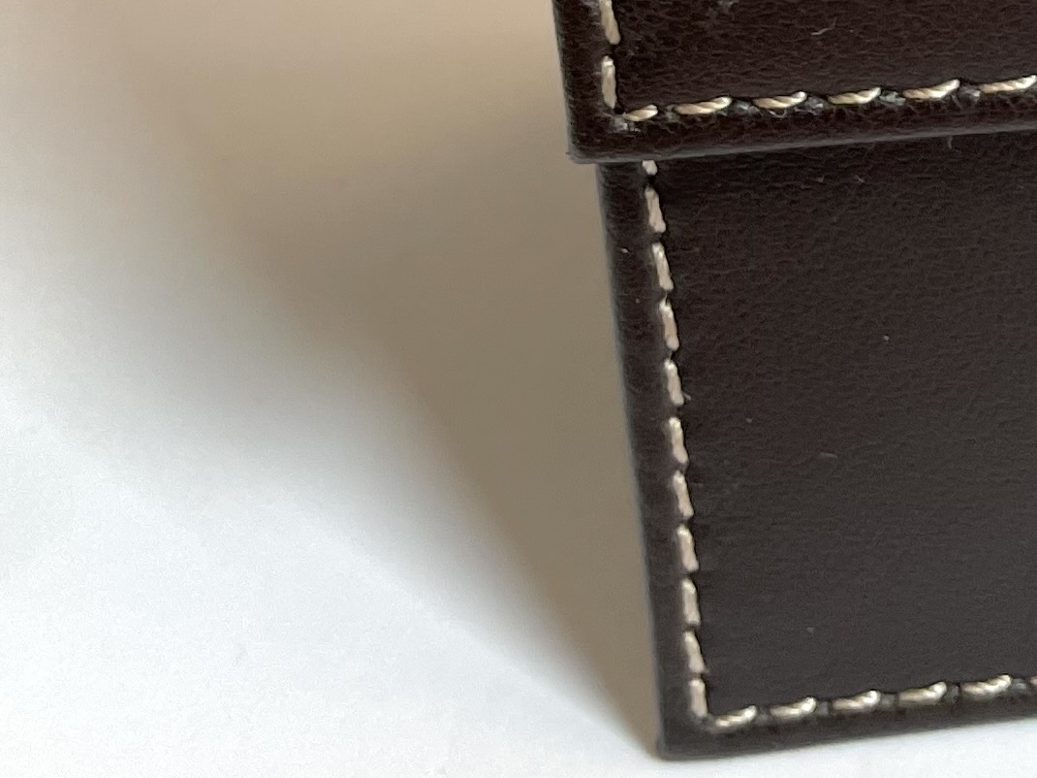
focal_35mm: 98
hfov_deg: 17.3
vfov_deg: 14.2
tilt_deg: -23.5
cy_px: -360
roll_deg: +0.3
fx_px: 2935
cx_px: 1706
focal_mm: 4.2
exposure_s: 1/121
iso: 100
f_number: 1.6
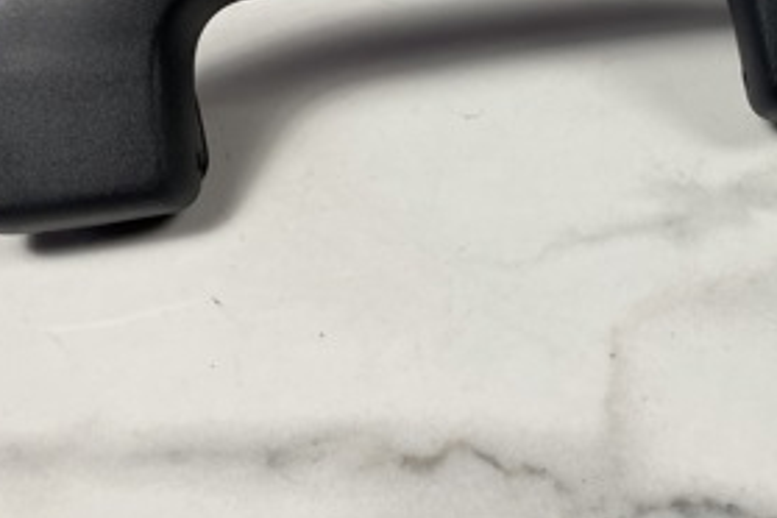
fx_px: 1338
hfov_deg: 31.2
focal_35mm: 62
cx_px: 671
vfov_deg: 21.3
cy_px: 18
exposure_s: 1/141
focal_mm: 4.25
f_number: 1.8
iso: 32
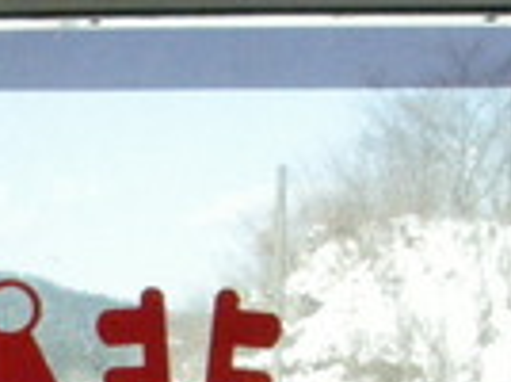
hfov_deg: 13.8
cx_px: -336
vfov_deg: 10.8
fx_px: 1930
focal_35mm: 131
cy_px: 605
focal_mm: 7.5
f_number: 7.6
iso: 800
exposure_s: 1/548
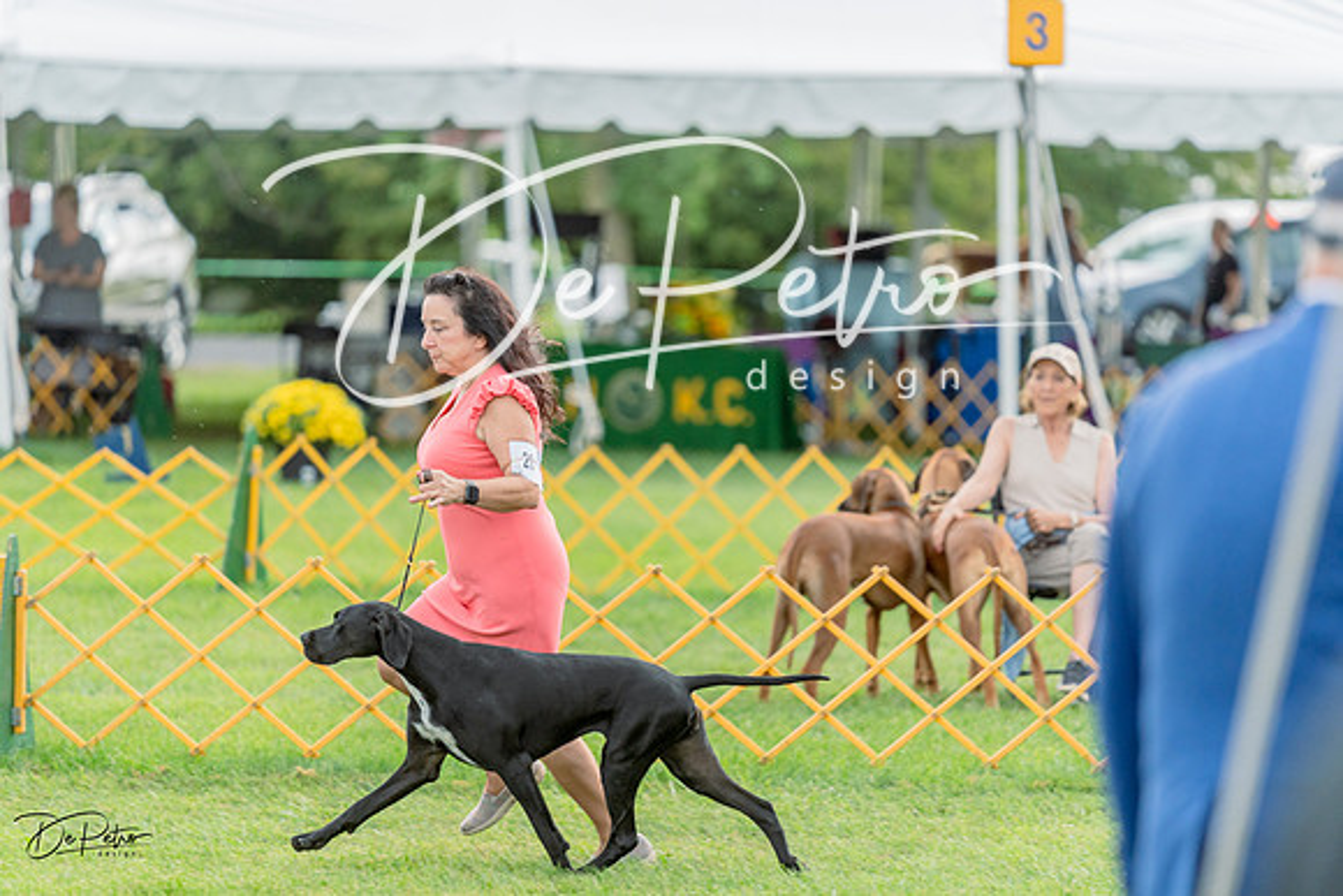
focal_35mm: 198
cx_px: 672
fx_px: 7388
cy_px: 448
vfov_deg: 6.9
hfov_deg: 10.4
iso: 1000
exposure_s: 1/640
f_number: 2.8
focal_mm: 198
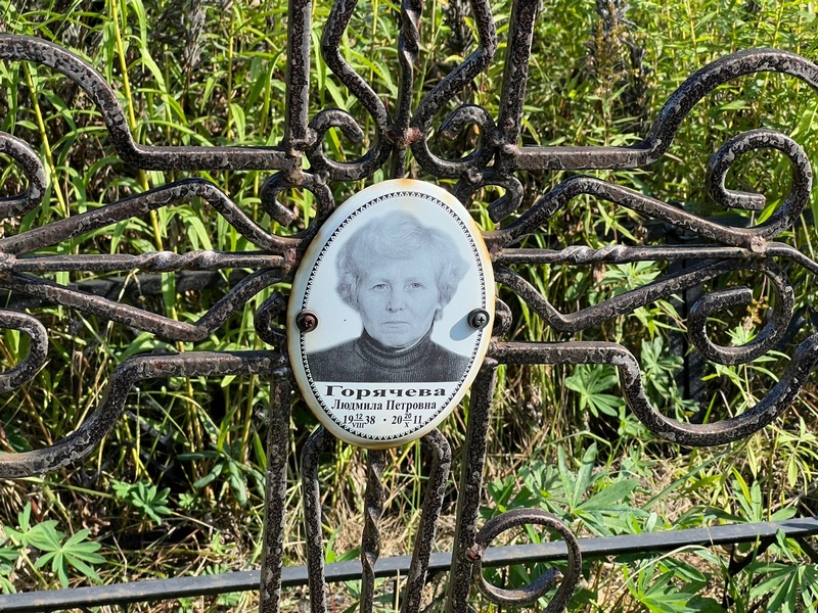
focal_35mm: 77
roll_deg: +1.4
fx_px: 1820
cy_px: 306
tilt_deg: -21.0
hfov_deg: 25.3
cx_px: 409
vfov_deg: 19.1
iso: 32
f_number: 2.8
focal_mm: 9
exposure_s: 1/419
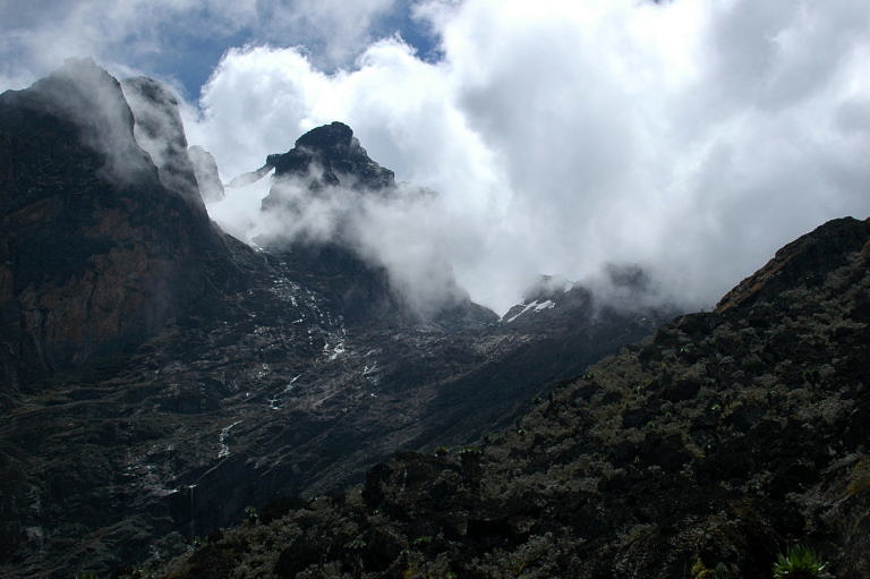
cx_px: 435
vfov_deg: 31.9
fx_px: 1014
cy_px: 290
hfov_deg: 46.4
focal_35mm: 42
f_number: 11
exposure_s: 1/400
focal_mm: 28
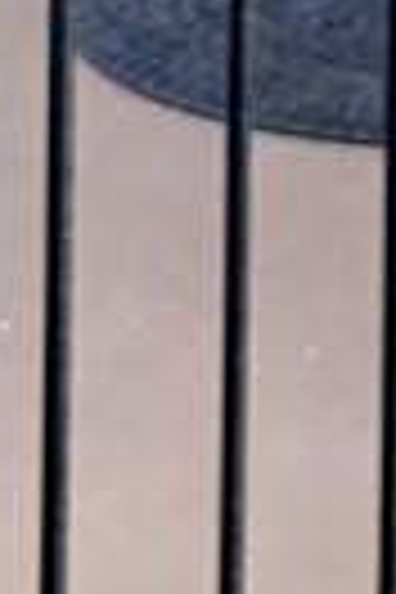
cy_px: -1274
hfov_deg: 6.5
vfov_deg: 8.2
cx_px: 657
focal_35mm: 209
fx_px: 3448
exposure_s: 1/122
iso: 125
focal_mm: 5.96
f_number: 1.6
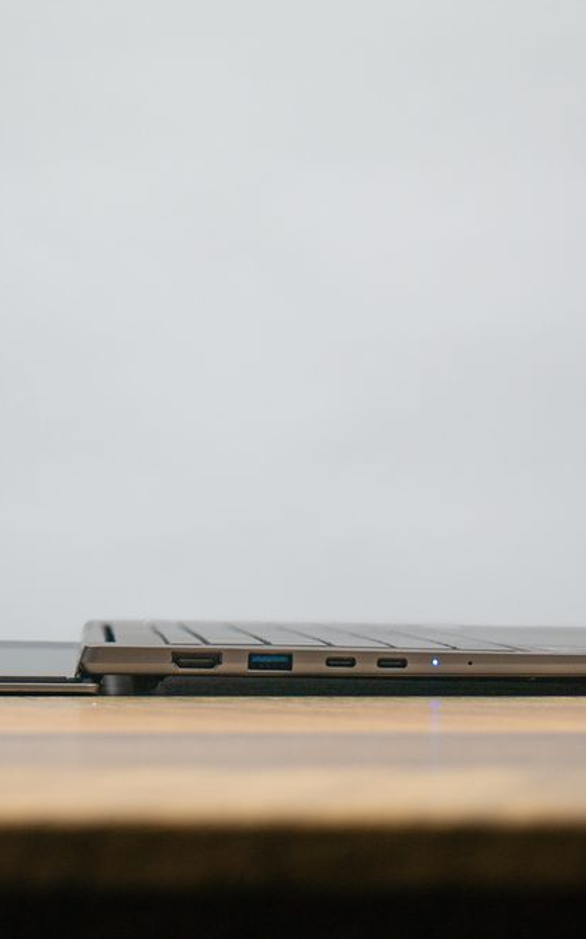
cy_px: 656
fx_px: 2762
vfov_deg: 19.2
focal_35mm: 108
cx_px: 105
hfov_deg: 12.1
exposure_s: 1/125
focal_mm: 27
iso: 200
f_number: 3.2
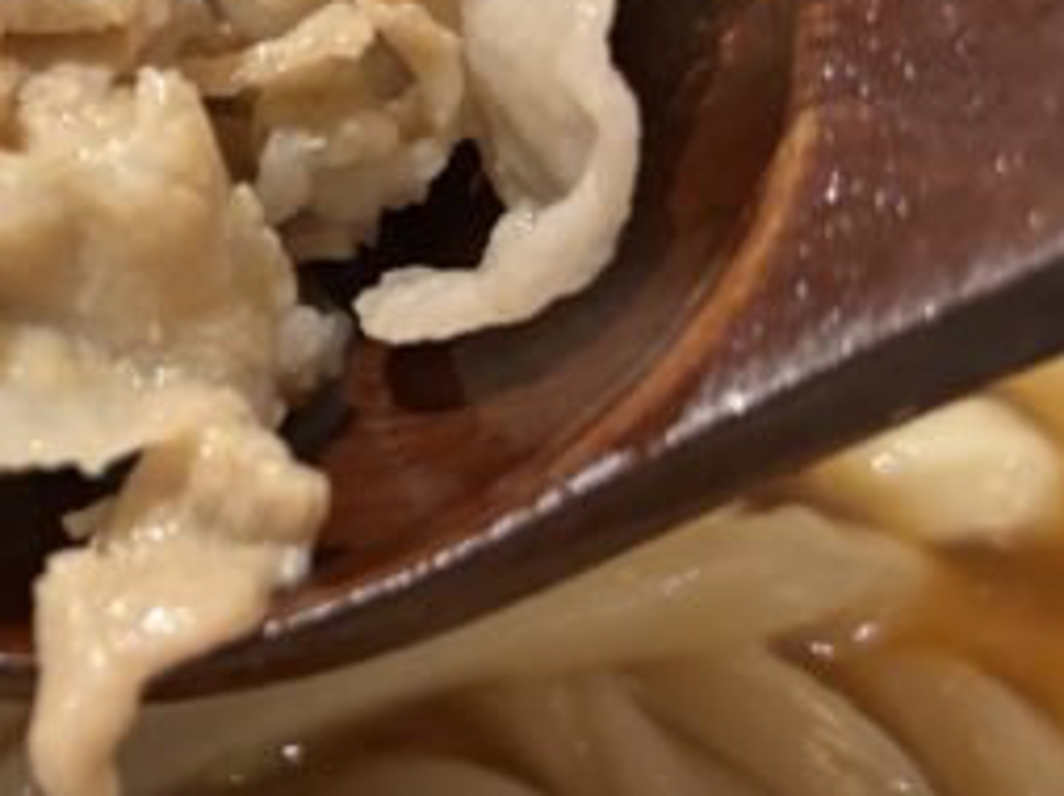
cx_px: -239
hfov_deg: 21.9
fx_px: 2518
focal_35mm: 82
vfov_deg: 17.8
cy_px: 189
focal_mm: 5.96
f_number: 1.6
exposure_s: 1/50
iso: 400
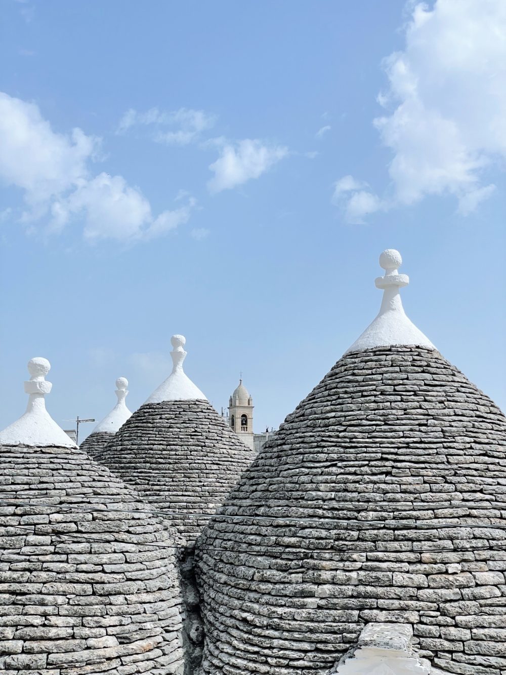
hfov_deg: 28.0
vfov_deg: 36.8
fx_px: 1013
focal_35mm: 52
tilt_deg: +10.5
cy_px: 338
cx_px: 253
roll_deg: +0.0
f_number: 2
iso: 25
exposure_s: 1/2660
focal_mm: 6
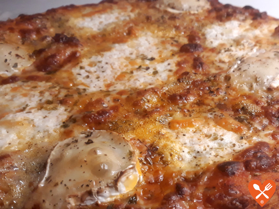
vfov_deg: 56.8
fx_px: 193
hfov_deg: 71.6
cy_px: 104
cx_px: 140
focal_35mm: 24
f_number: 1.8
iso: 80
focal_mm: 4.6
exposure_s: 1/50
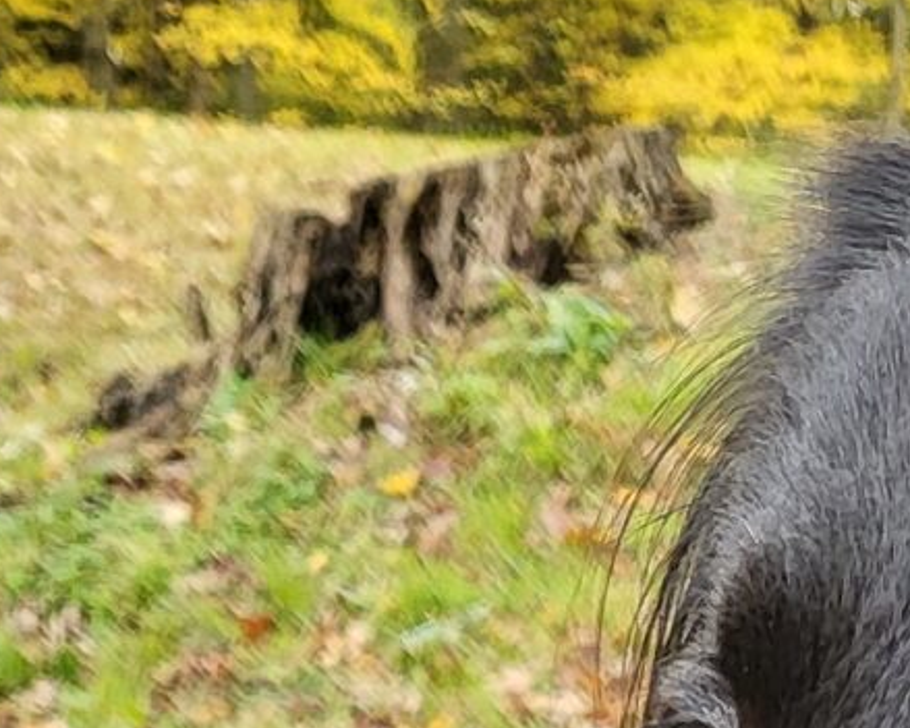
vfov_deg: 8.7
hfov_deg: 13.0
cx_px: 765
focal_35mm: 148
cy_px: 2172
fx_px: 3985
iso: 64
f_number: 1.8
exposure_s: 1/120
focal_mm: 4.25
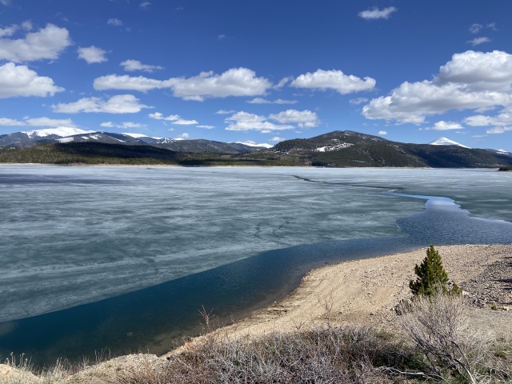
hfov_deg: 67.3
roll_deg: -1.1
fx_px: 385
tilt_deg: -3.2
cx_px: 256
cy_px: 192
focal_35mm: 26
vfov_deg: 53.1
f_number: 1.8
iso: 32
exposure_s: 1/3731
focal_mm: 4.25
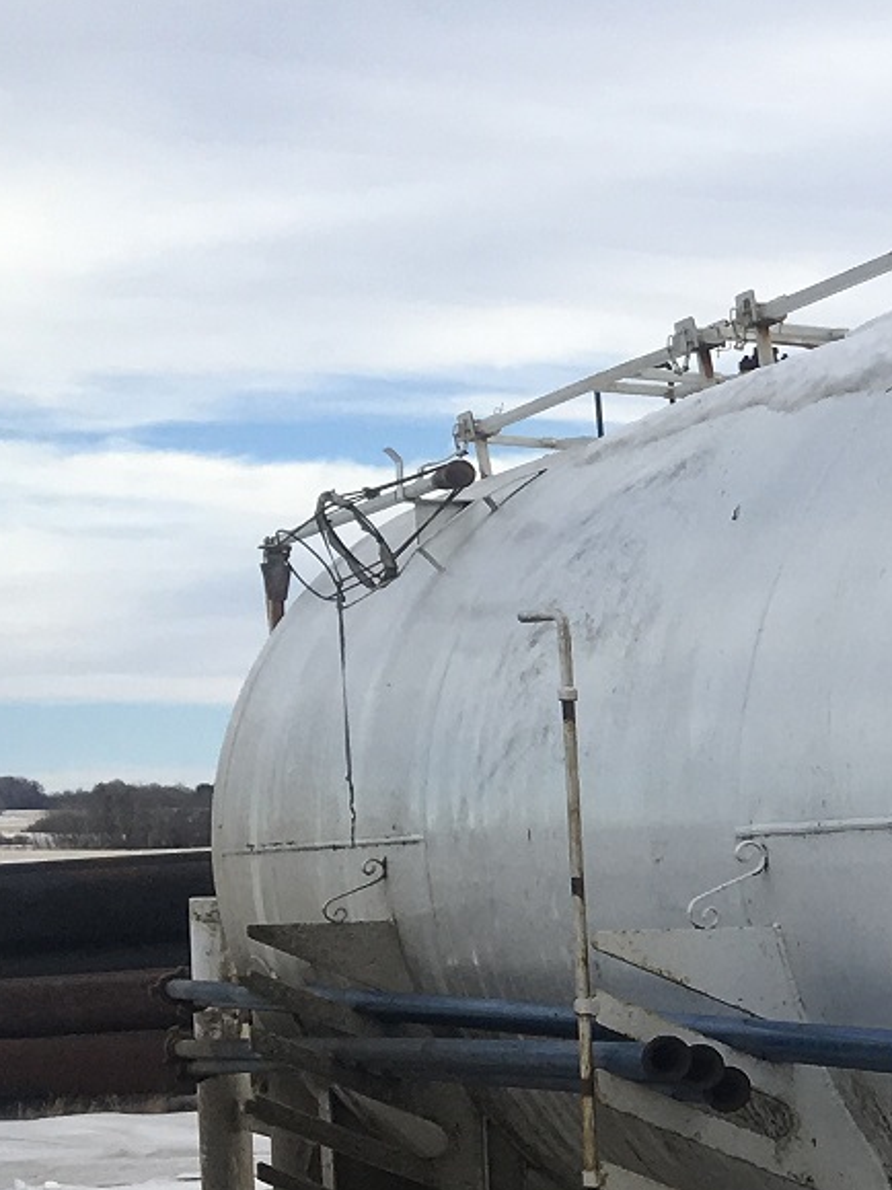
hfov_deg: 12.8
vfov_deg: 19.0
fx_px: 3471
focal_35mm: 101
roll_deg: +1.5
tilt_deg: -8.8
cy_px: 1114
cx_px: 1784
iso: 25
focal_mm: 4.15
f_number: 2.2
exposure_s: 1/1148
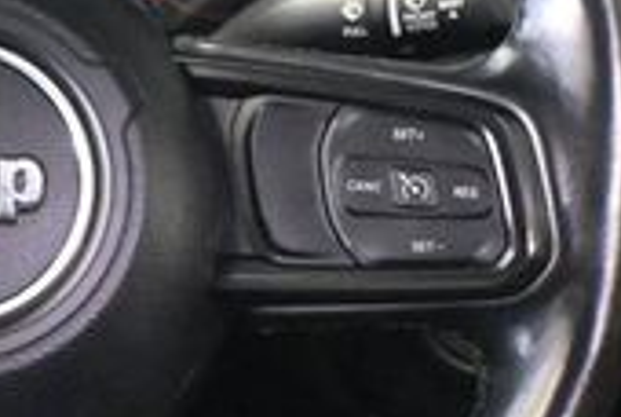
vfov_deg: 9.8
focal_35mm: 141
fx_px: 2434
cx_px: -69
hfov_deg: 14.2
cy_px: 159
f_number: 4.2
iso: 12800
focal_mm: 25
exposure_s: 1/40
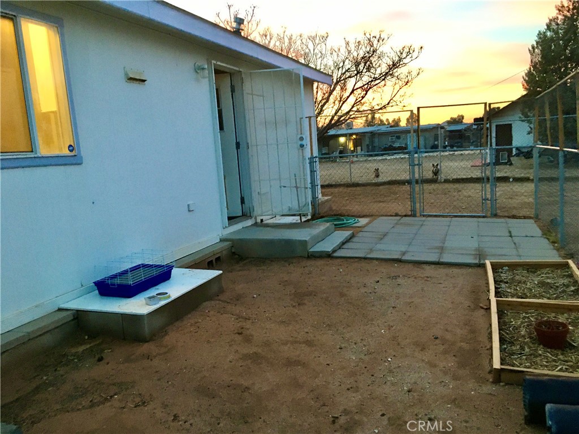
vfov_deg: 48.2
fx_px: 485
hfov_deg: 61.7
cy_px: 217
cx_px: 290
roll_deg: +3.9
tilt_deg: -6.6
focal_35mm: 29
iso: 160
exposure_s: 1/30
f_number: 2.2
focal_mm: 4.15
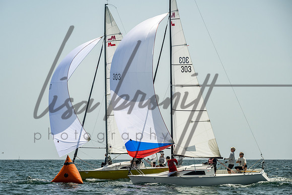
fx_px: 986
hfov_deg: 16.8
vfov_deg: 11.3
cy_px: 106
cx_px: 134
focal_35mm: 121
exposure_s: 1/1600
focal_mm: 105
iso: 320
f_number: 6.3
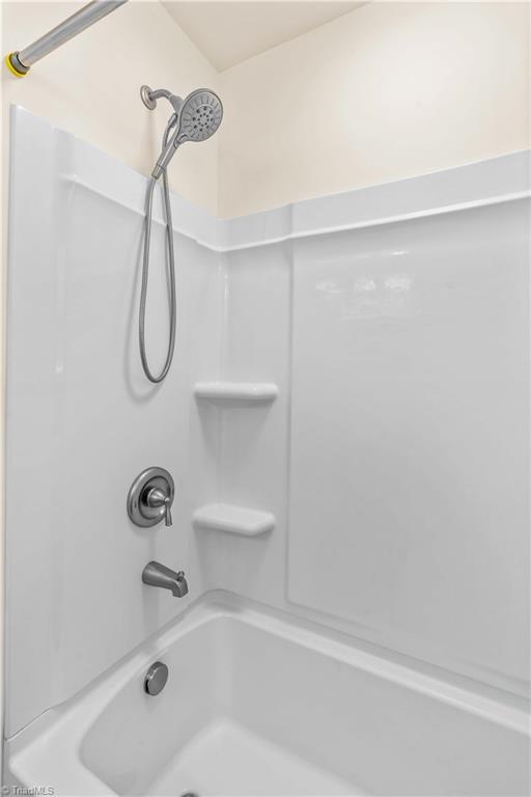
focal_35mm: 16
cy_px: 398
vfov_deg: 96.7
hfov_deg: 73.7
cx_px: 266
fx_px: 354
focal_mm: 16
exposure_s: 1/5
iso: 100
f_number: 8
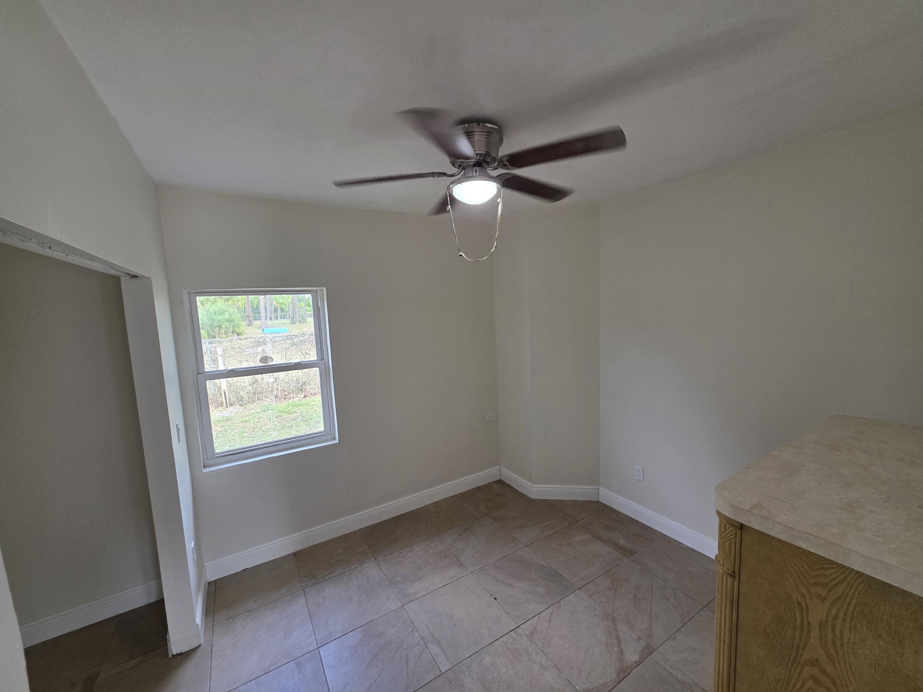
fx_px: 347
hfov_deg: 106.2
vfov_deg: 89.9
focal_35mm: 13
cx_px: 462
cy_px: 346
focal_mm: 2.2
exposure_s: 1/120
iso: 100
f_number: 1.9
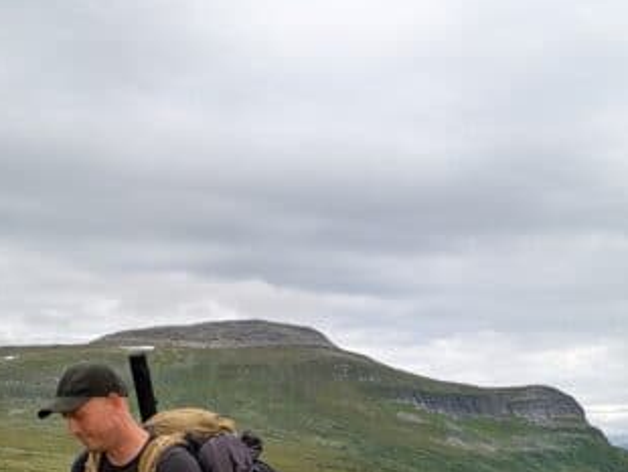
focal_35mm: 62
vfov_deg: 21.8
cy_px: 576
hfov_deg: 31.0
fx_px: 1126
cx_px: 413
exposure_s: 1/808
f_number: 1.89
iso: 48
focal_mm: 5.43
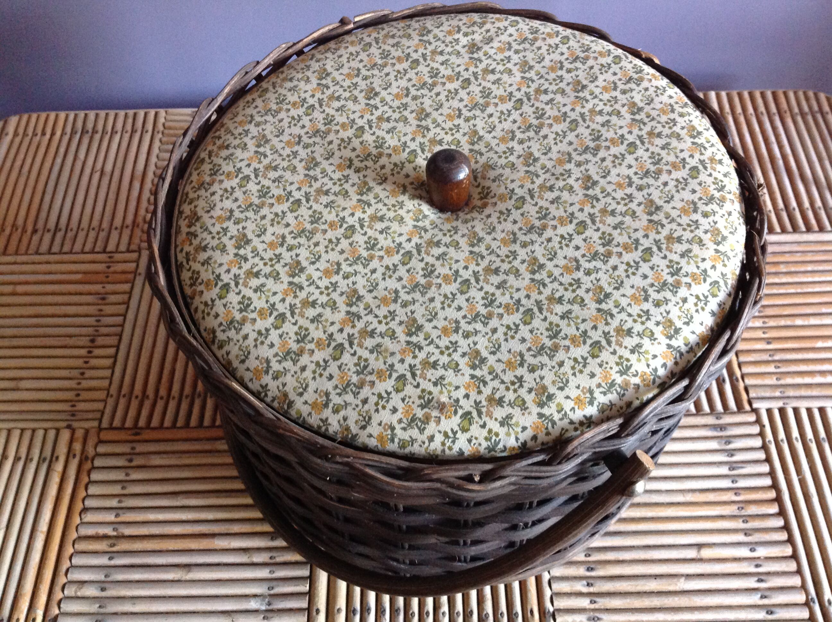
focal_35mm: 35
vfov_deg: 40.6
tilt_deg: -56.1
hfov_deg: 52.7
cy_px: 311
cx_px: 416
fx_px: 840
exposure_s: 1/15
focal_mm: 4.28
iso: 320
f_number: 2.4
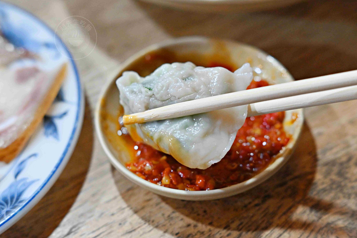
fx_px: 784
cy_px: 117
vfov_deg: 17.3
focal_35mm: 79
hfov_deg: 25.7
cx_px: 183
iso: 1400
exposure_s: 1/200
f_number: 3.2
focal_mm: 50
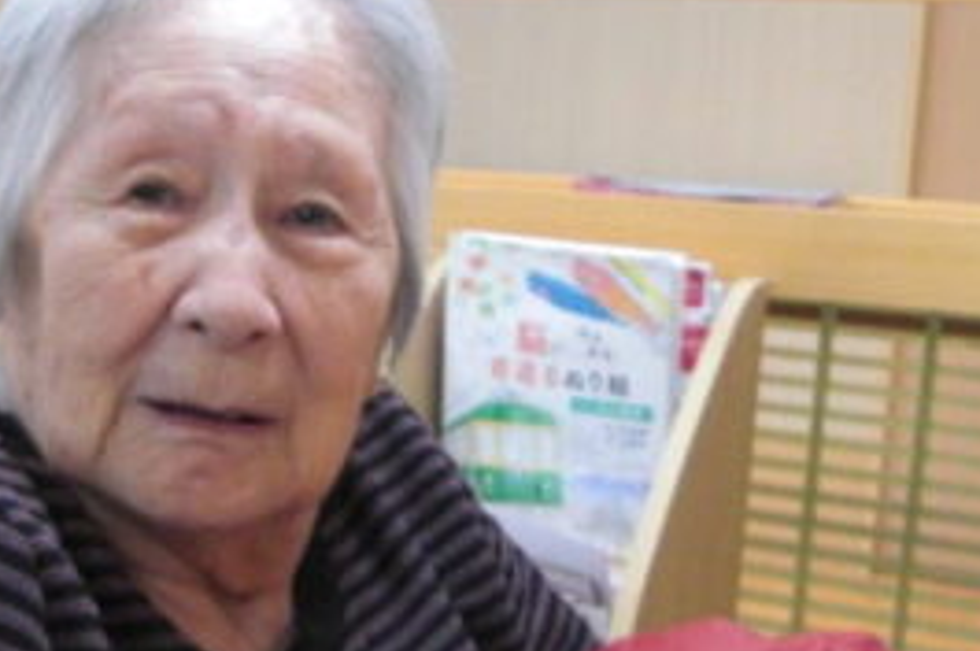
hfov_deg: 30.2
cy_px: 459
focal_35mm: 66
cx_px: 300
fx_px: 1794
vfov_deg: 20.5
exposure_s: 1/100
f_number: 2.6
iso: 400
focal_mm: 4.9
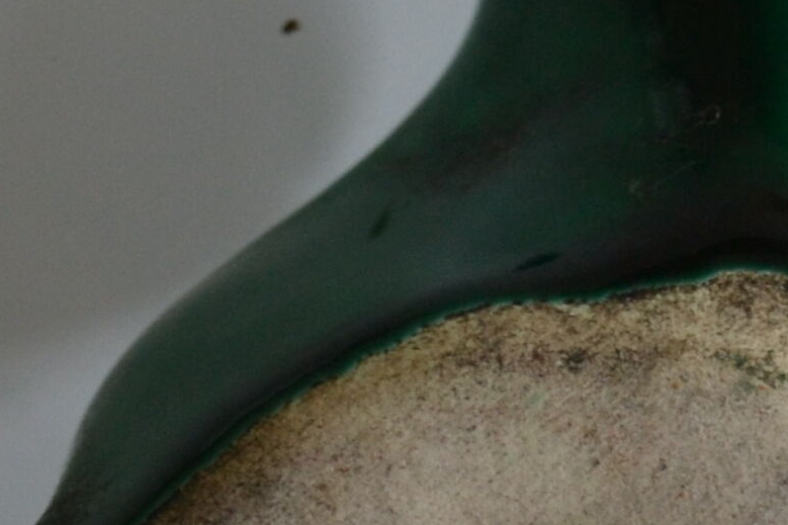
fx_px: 6215
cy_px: 956
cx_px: 586
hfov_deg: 7.2
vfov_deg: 4.8
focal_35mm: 284
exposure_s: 1/15
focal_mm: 32
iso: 450
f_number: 4.8
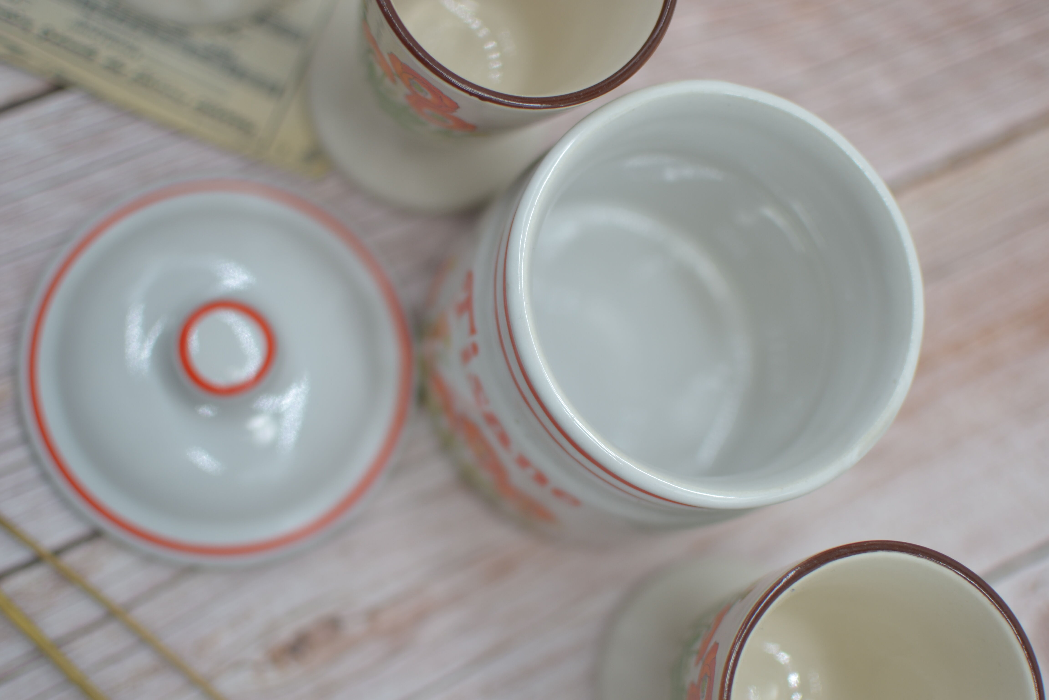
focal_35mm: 52
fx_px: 1530
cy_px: 350
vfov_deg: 25.8
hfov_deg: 37.9
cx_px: 524
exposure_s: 1/500
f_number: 1.8
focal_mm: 35
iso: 100
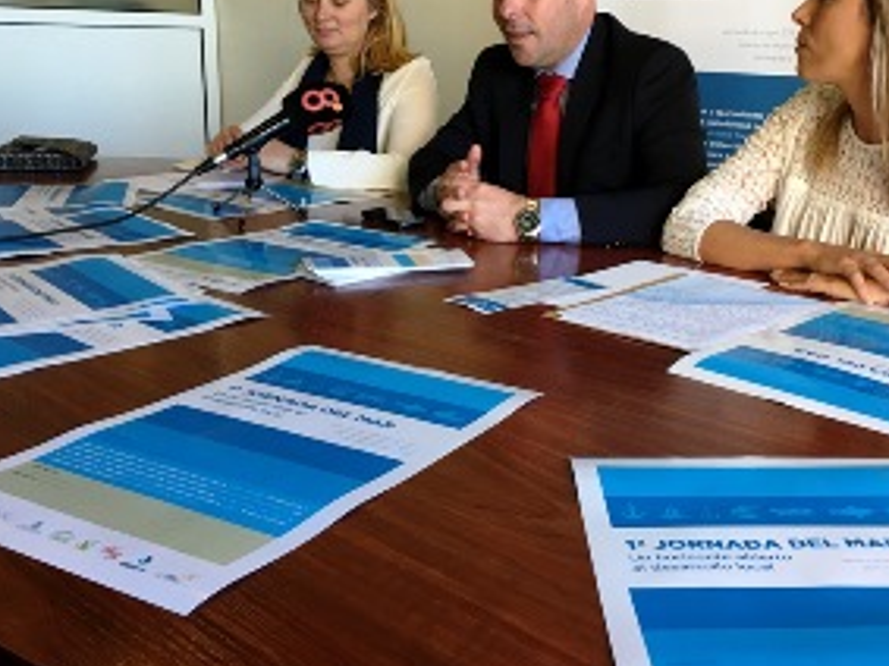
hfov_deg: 47.4
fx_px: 1001
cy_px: 269
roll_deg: -2.1
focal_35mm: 39
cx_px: 559
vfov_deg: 36.7
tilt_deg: -12.8
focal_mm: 4.15
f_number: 2.2
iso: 32
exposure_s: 1/33
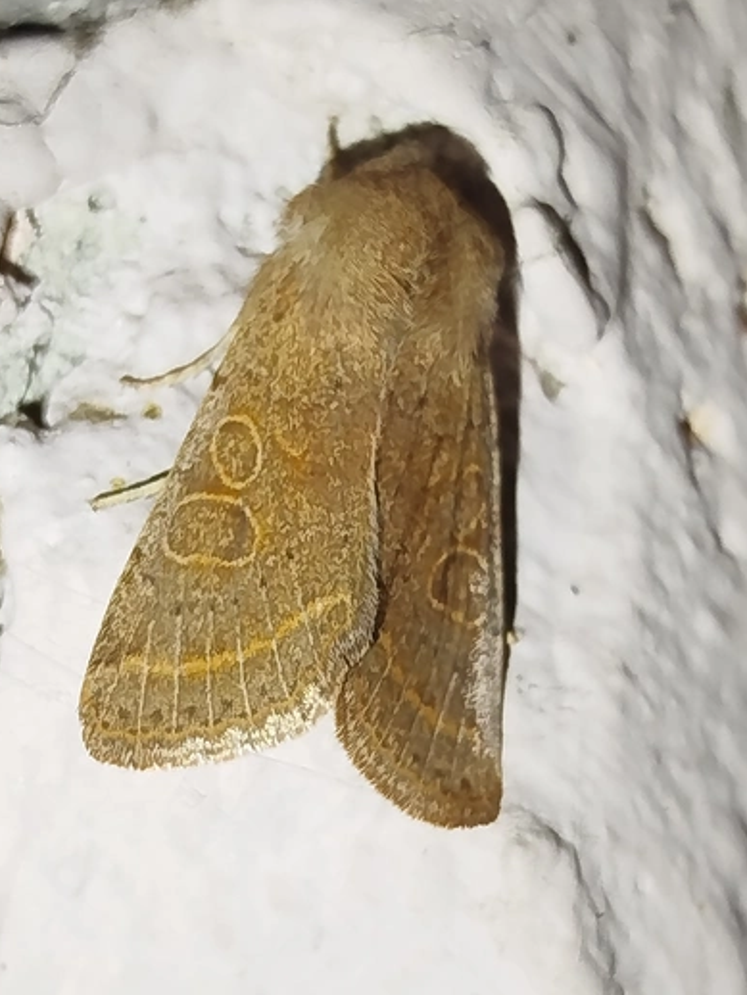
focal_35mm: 100
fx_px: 2875
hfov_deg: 14.8
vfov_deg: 19.6
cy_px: 534
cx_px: 325
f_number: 1.7
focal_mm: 5.31
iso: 100
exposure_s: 1/50
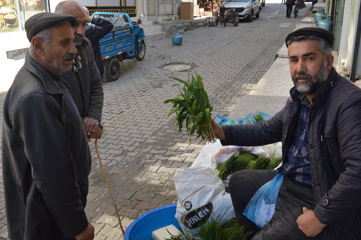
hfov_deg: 53.1
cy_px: 120
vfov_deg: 36.9
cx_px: 180
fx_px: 361
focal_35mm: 36
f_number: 5.6
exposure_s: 1/125
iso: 110
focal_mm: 24
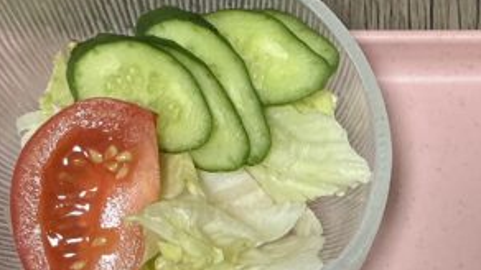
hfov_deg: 19.8
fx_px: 1364
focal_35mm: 107
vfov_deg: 10.7
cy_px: 458
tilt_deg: -81.2
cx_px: 376
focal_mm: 3
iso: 100
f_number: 1.8
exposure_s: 1/60
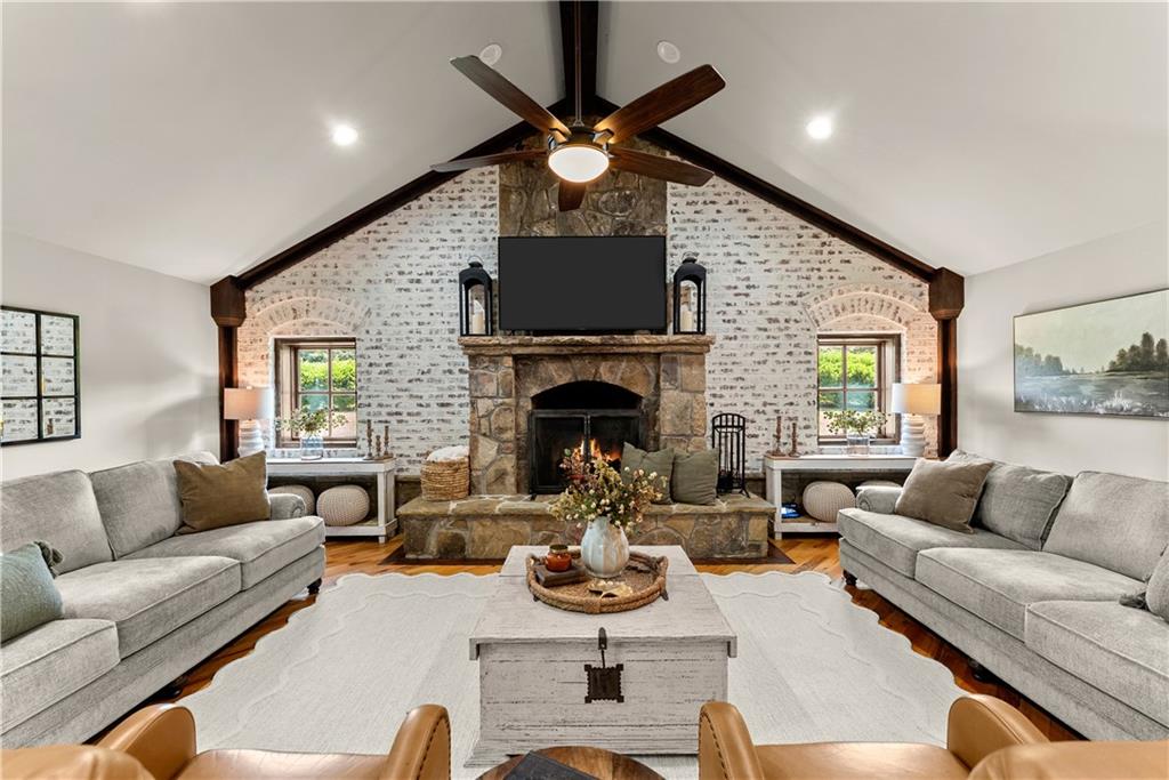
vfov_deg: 81.2
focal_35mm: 14
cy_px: 390
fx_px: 455
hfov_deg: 104.2
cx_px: 584
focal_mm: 14
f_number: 7.1
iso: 800
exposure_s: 1/4
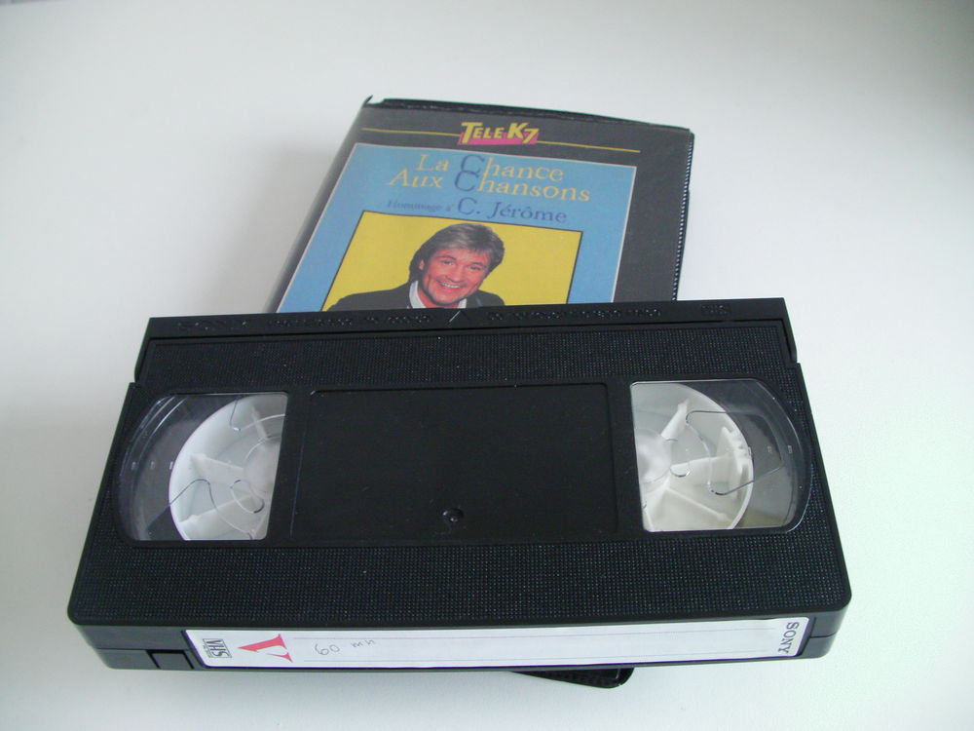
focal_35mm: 38
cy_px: 366
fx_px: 1069
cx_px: 487
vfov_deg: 37.7
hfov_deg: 49.0
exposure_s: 1/30
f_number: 3.5
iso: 177
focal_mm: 6.3
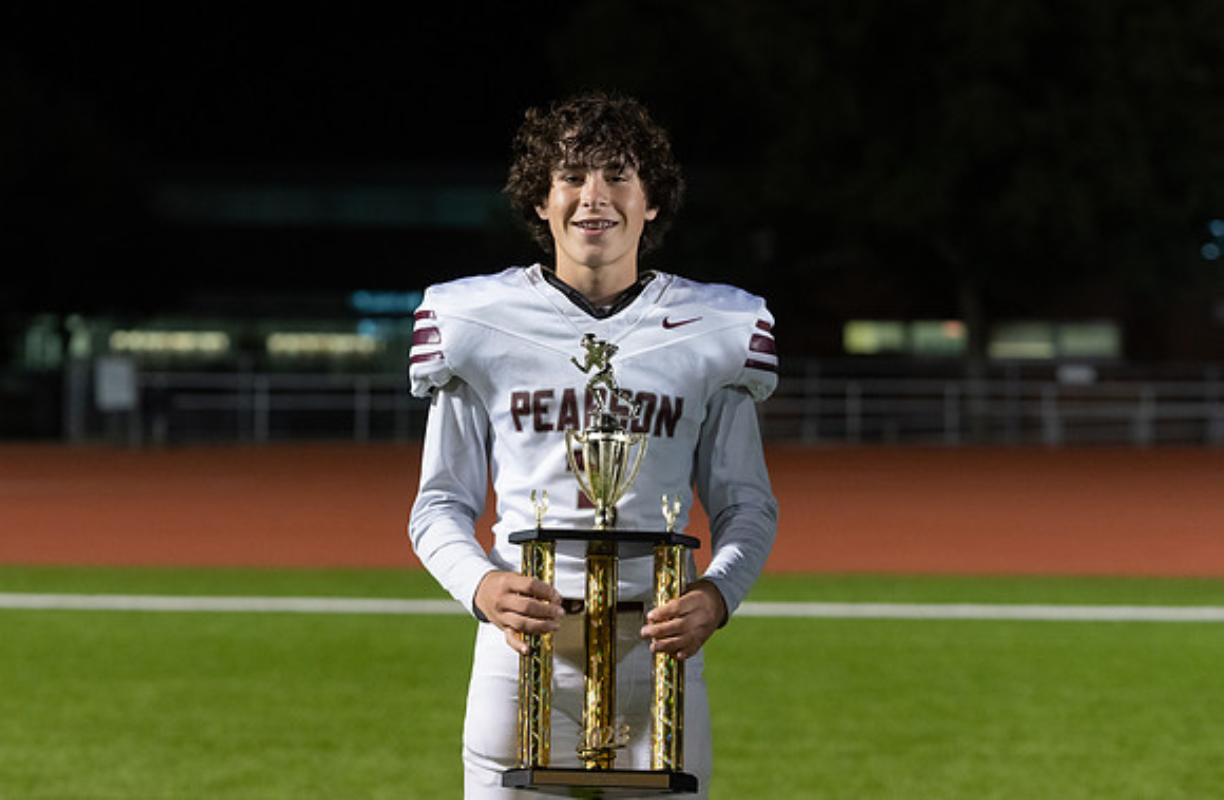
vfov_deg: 12.6
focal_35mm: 107
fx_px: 3615
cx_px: 570
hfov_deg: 19.2
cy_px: 389
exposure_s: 1/320
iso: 4000
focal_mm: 88
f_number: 3.5
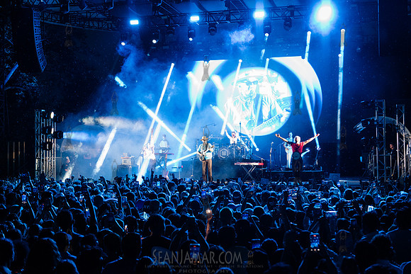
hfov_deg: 35.0
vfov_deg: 23.8
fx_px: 651
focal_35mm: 57
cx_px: 203
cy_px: 137
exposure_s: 1/400
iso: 6400
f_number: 3.5
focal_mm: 56
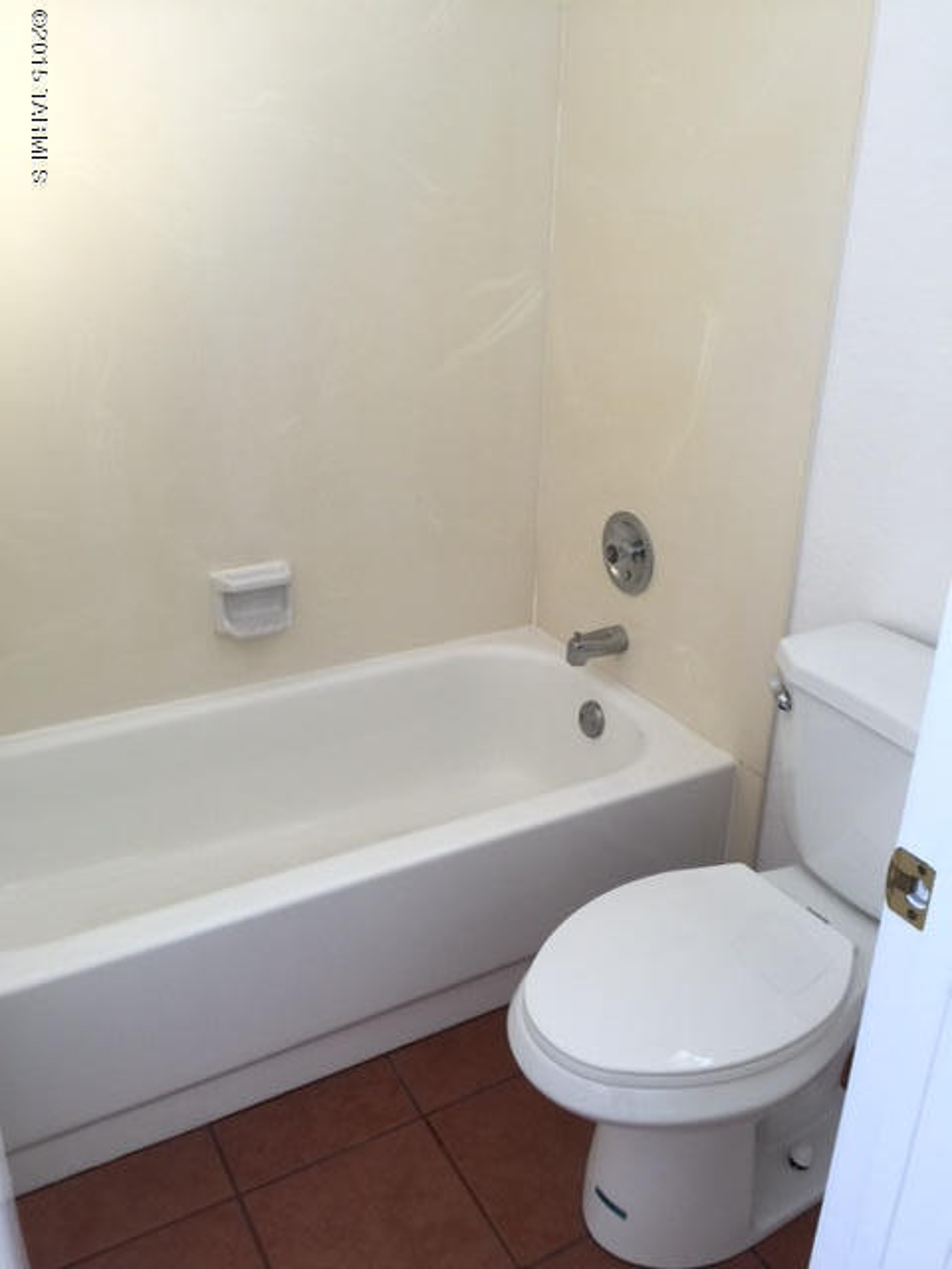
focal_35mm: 29
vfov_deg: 61.7
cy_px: 634
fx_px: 1063
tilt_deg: -22.1
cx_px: 476
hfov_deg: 48.2
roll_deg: -0.3
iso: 40
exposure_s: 1/15
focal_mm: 4.15
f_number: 2.2
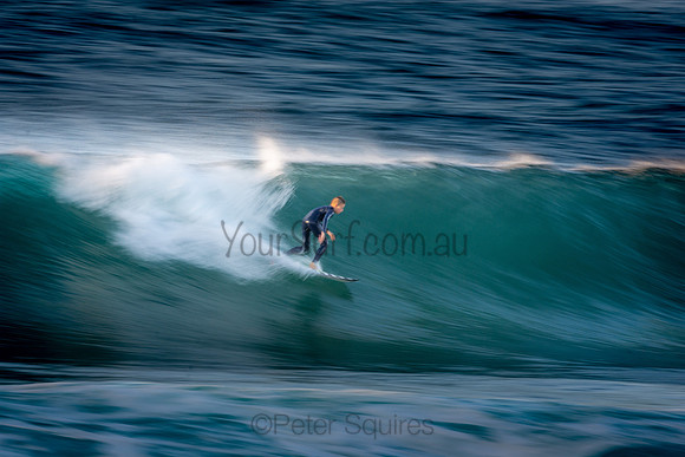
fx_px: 14274
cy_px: 228
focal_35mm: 750
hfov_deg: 2.7
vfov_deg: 1.8
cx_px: 342
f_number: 16
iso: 100
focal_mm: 500
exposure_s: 1/20
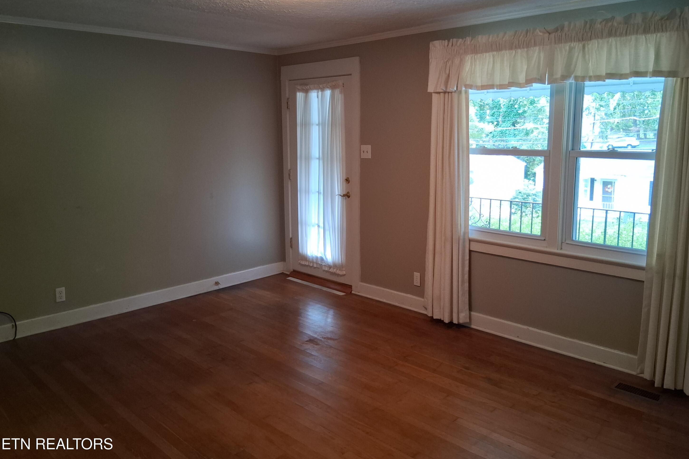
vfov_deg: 46.3
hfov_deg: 65.5
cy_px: 201
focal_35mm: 28
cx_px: 357
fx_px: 536
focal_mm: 3.98
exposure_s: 1/100
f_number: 1.8
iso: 200
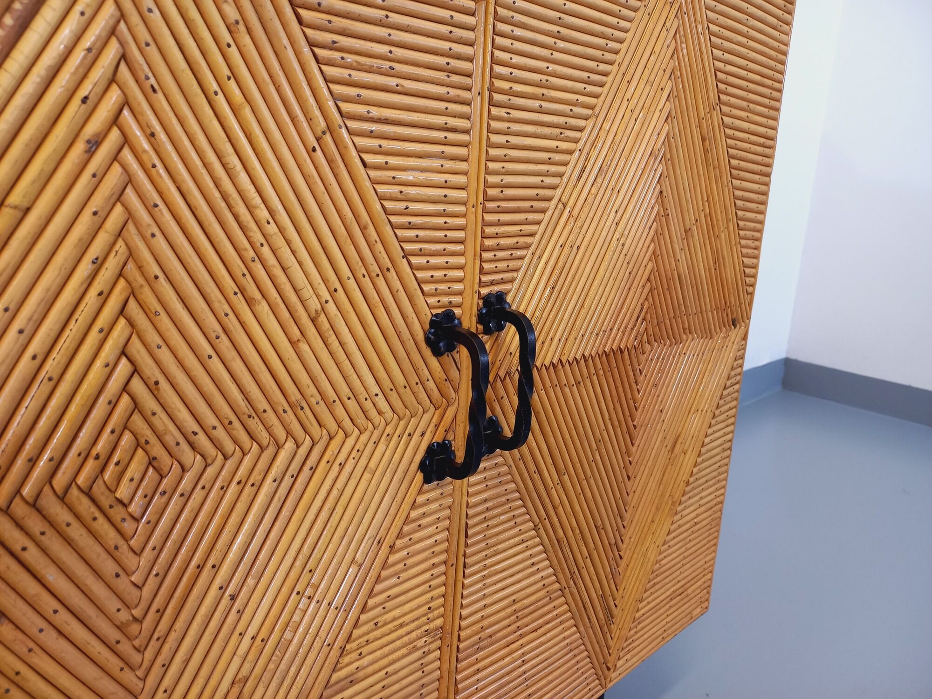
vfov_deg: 54.9
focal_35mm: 25
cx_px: 466
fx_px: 673
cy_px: 350
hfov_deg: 69.4
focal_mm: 4.65
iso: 200
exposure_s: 1/49
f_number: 1.8
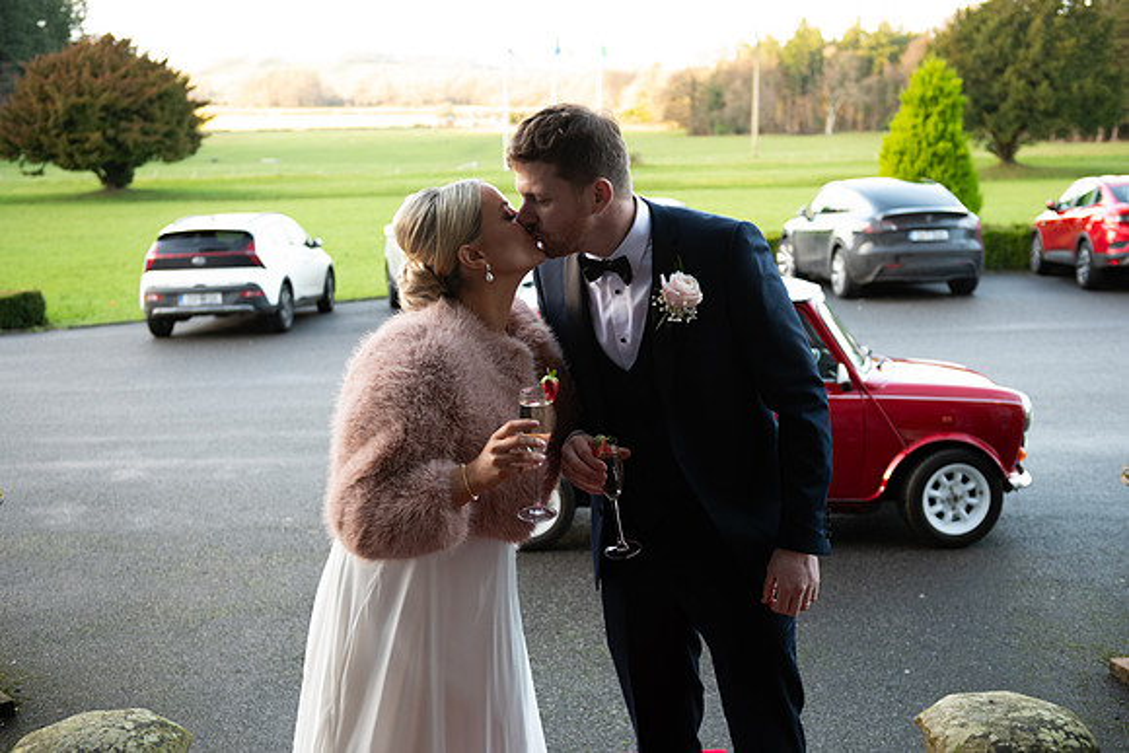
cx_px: 564
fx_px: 1412
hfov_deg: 43.6
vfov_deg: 29.9
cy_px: 376
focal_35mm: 45
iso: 640
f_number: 3.5
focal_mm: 45
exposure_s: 1/160
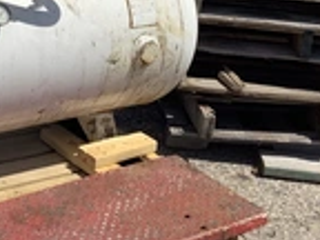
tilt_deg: -14.2
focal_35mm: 86
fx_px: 795
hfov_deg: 21.6
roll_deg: -2.4
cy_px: -42
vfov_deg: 16.5
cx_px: -31
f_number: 2.4
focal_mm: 3.3
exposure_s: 1/2398
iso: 25
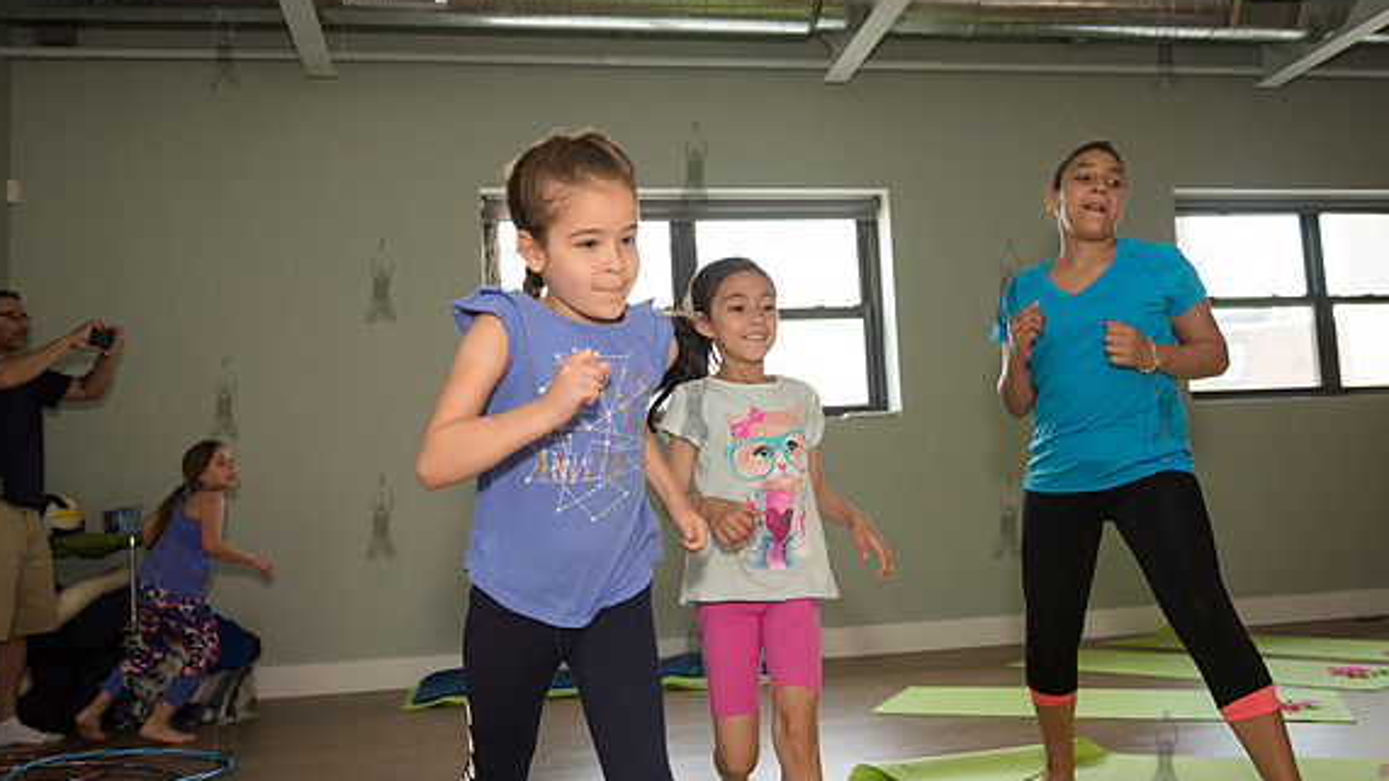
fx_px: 1215
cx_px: 693
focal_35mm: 33
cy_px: 398
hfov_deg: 59.5
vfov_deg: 35.6
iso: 1600
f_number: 4
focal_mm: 31
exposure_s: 1/640
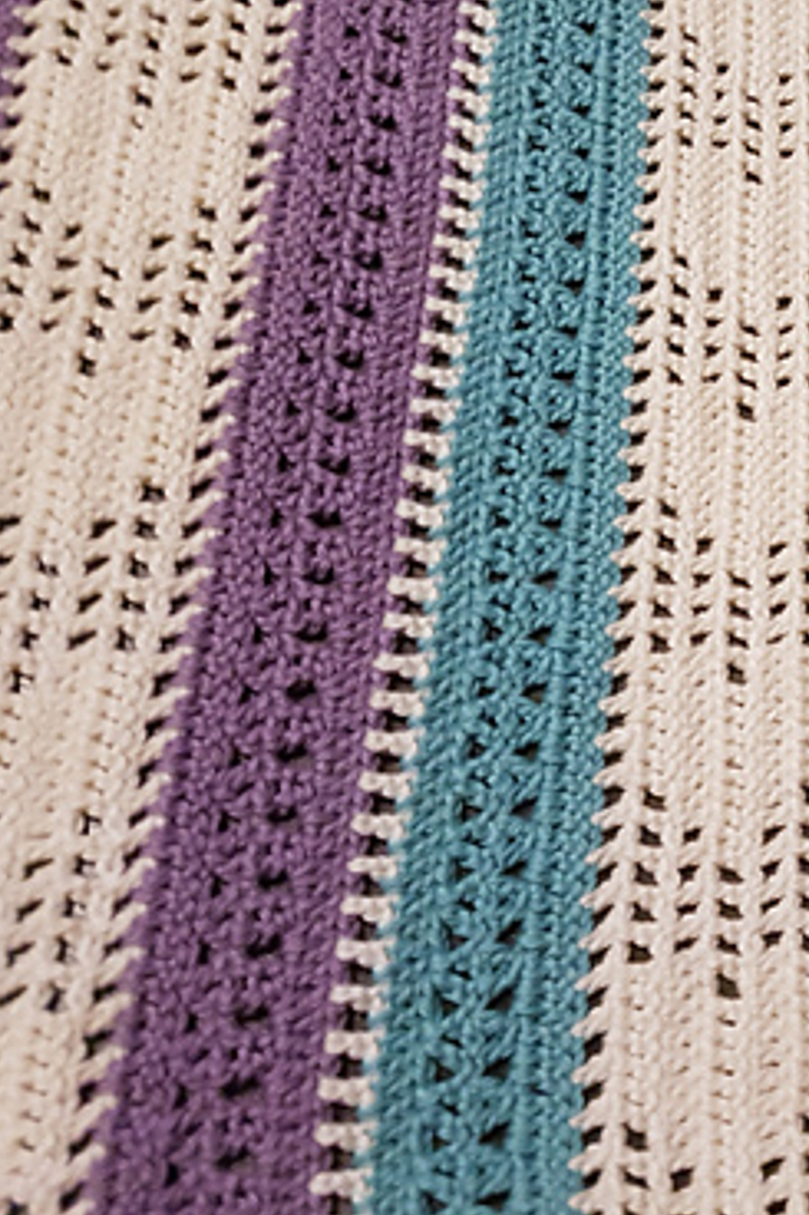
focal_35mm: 47
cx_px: 1001
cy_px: 522
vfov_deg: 41.8
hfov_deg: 25.4
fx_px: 1586
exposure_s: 1/40
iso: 800
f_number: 1.7
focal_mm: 4.2
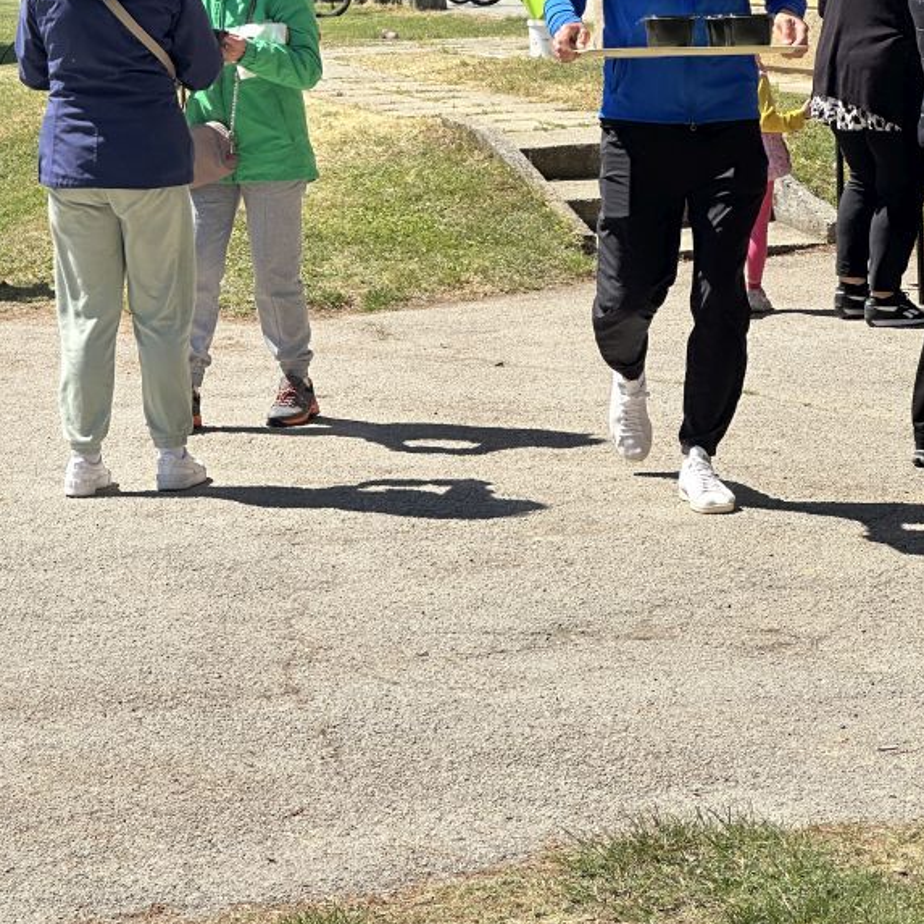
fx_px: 3443
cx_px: 361
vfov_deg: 15.2
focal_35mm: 114
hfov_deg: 15.3
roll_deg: +1.0
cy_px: 155
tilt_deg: -2.8
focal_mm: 9
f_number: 2.8
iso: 32
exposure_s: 1/708
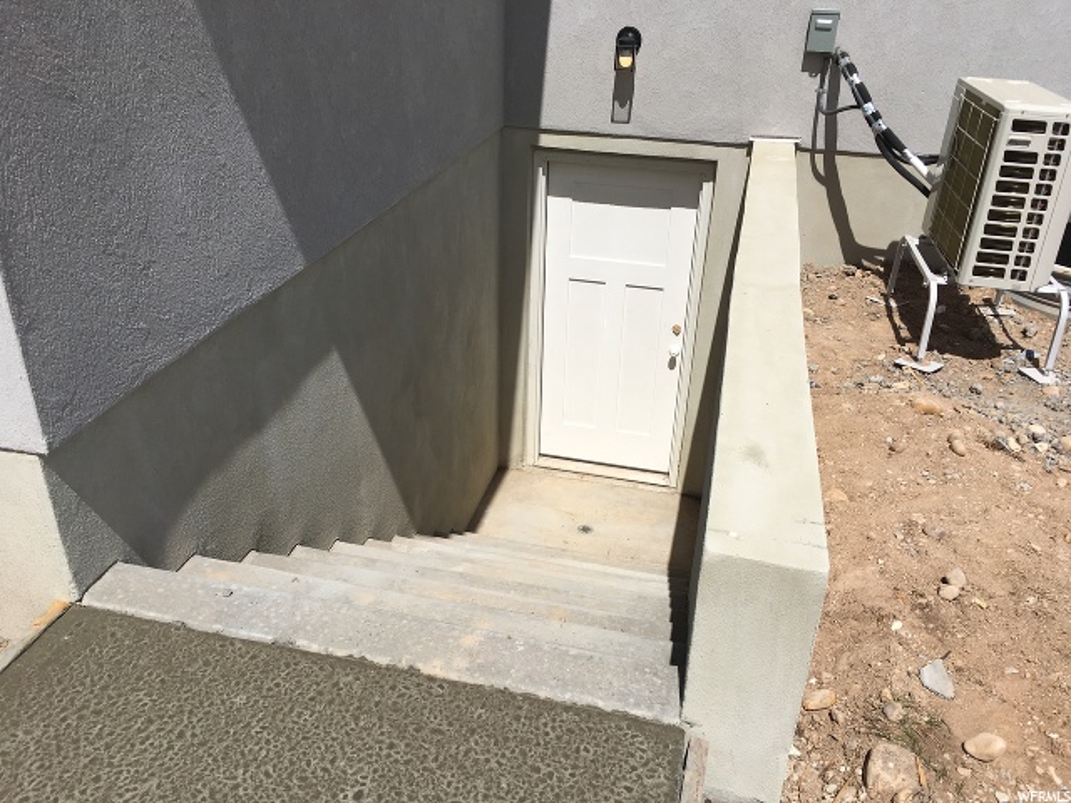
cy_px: 402
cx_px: 536
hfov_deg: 61.7
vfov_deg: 48.2
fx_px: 897
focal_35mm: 29
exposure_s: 1/4049
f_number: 2.2
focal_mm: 4.15
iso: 25
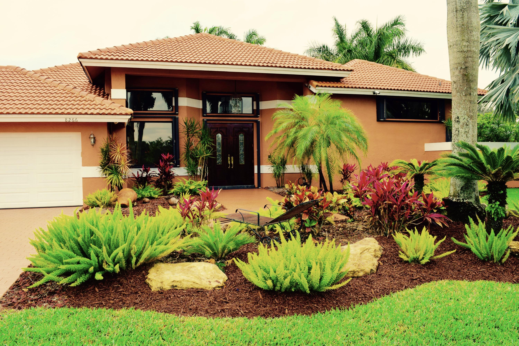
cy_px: 173
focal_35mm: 27
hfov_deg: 67.4
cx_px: 260
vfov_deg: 47.9
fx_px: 389
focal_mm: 18
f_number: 9
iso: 200
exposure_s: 1/320
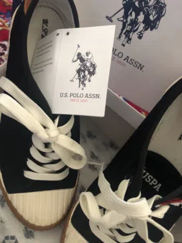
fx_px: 196
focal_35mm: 28
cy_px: 122
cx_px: 91
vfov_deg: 63.4
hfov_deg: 49.7
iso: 100
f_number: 1.8
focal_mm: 4
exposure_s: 1/11
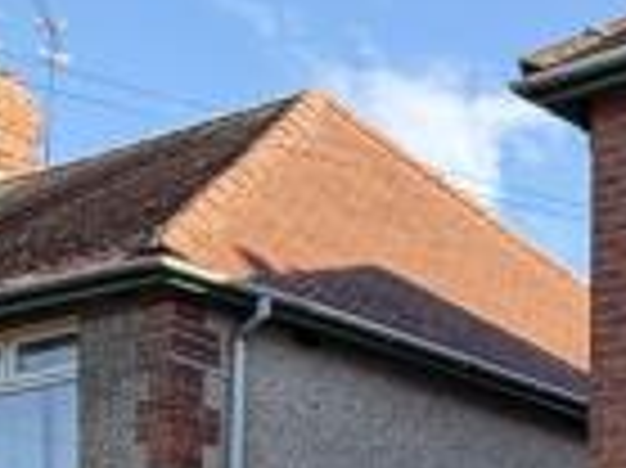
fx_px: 1861
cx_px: 1076
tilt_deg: +1.7
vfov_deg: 12.8
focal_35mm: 103
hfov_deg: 16.4
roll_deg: +0.4
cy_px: 882
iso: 50
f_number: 2.2
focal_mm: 2.22
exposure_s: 1/286
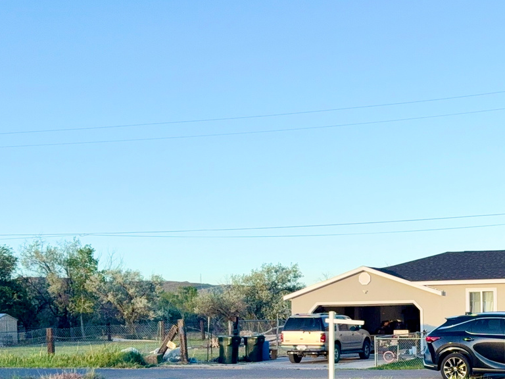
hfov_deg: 29.3
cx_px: 433
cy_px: 325
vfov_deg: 22.5
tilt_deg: -0.4
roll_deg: +0.7
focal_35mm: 64
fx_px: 934
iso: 80
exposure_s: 1/1410
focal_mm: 6.76
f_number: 1.78
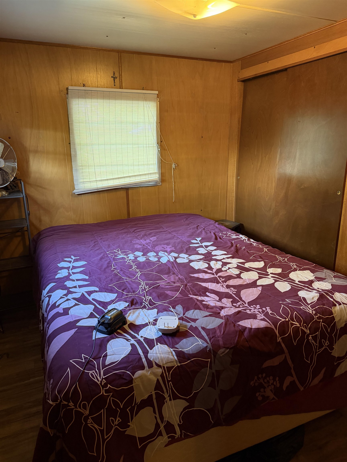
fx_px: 321
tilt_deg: -12.5
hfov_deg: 56.8
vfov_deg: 71.6
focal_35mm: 24
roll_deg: +0.2
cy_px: 231
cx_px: 174
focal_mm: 6.76
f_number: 1.78
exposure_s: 1/40
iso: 640
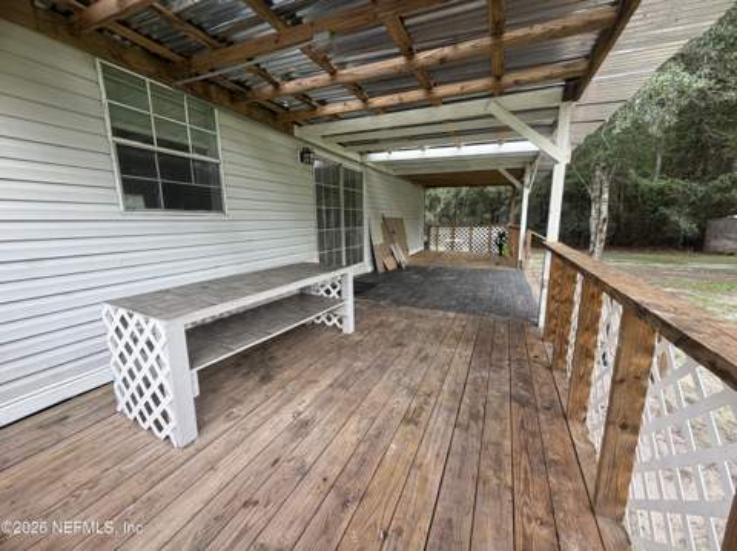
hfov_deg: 102.1
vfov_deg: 85.6
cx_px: 368
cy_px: 276
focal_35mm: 14
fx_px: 298
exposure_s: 1/121
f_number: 2.2
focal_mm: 2.22
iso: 80
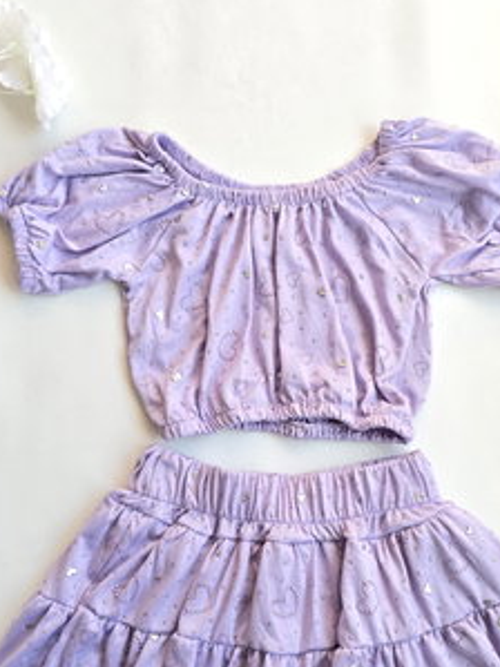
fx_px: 790
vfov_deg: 45.5
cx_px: 288
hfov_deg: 35.0
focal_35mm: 41
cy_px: 407
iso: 125
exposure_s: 1/180
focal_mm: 6.3
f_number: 1.7
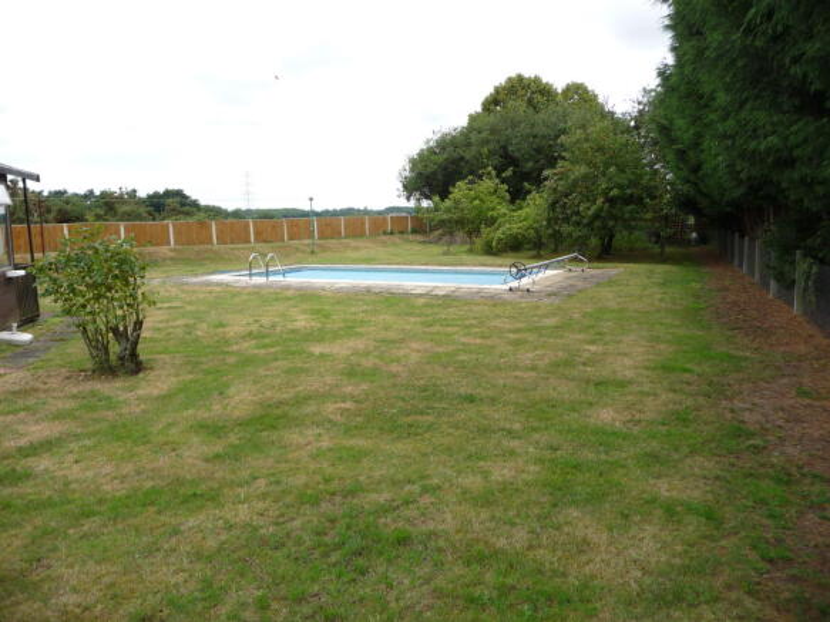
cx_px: 415
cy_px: 311
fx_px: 671
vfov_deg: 49.7
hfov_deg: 63.5
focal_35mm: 28
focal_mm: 4.7
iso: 100
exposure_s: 1/320
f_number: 3.3
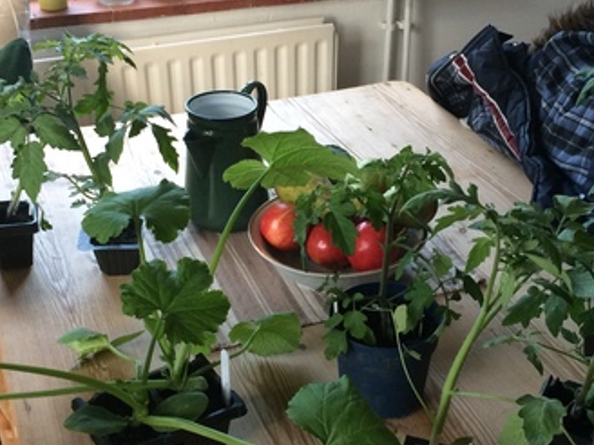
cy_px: 242
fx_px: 909
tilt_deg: -31.0
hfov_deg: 36.1
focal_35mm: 53
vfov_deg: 27.5
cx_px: 326
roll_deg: -0.7
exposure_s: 1/33
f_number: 2.2
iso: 64
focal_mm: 4.15
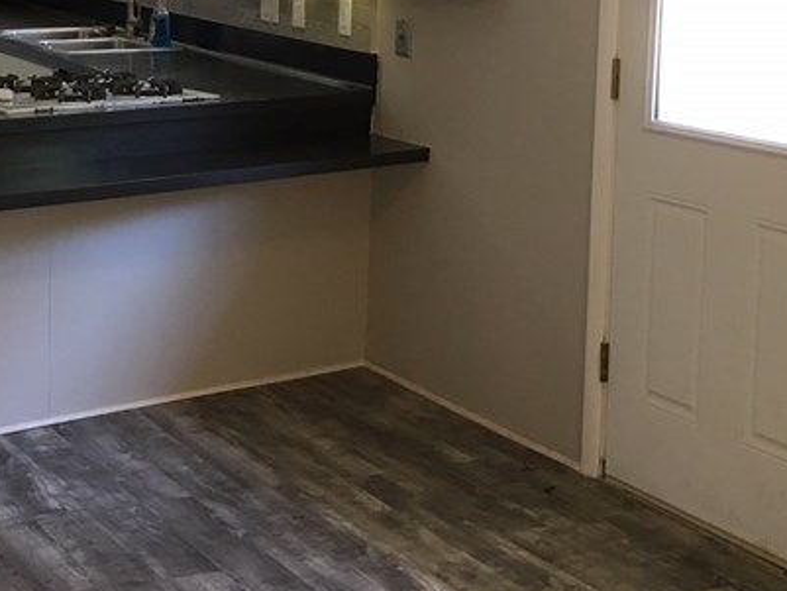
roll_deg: -1.2
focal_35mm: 74
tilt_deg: -8.1
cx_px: 55
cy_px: 110
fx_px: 1683
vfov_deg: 19.7
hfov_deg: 25.4
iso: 80
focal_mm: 4.15
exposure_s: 1/30
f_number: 2.2
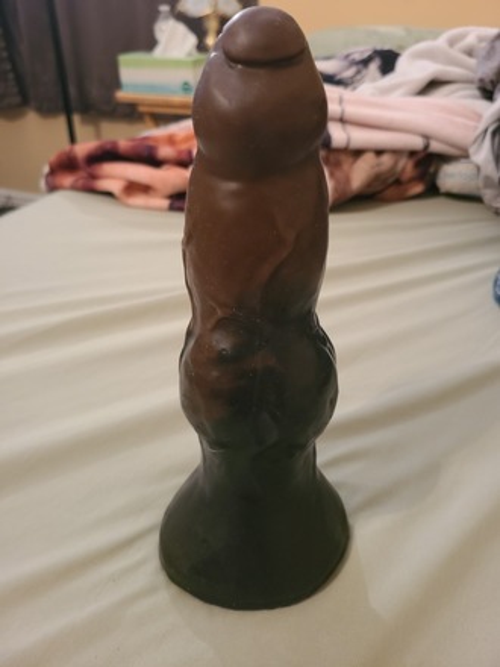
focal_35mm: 26
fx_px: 501
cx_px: 250
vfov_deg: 67.3
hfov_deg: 53.1
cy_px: 334
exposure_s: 1/30
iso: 640
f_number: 1.8
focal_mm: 5.4
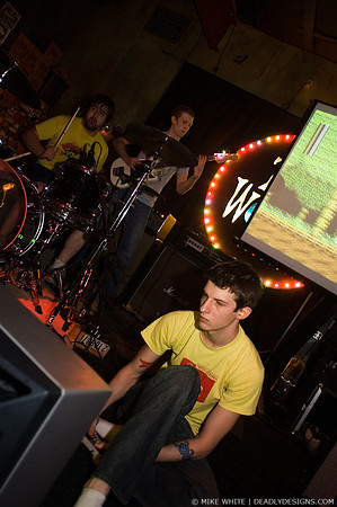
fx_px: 422
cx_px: 168
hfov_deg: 43.5
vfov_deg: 62.0
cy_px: 254
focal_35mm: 30
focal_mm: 20
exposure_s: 1/10
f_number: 2.8
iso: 800
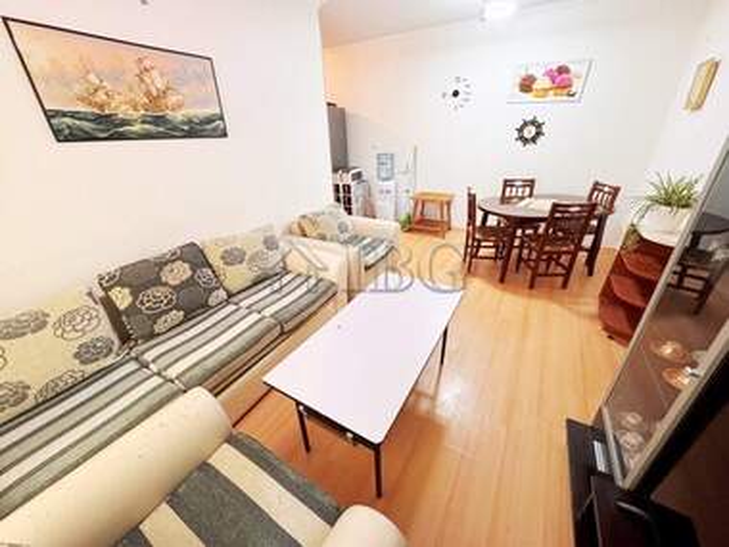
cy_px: 274
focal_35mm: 14
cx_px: 364
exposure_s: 1/50
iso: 250
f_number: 2.2
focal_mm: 2.22
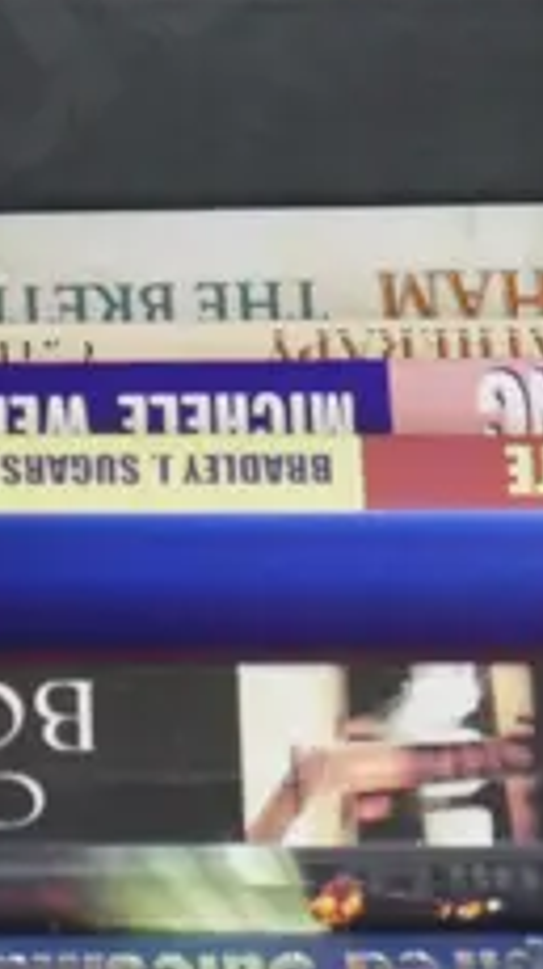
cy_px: 40
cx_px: 29
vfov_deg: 7.4
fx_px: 7465
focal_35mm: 291
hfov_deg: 4.2
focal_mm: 30
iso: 3200
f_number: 5.4
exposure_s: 1/10
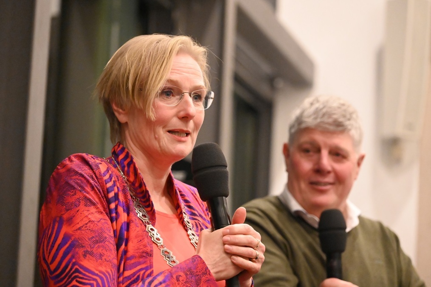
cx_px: 216
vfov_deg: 11.4
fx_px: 1435
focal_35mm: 120
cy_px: 144
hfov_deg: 17.1
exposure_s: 1/125
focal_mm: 120
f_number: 4
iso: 18000
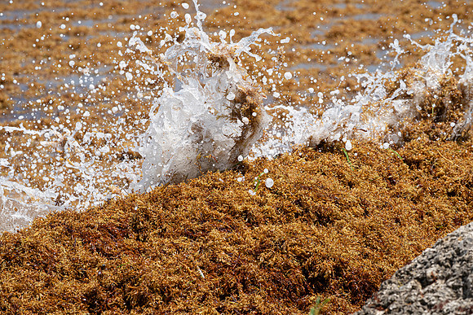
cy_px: 158
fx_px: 2786
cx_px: 236
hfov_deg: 9.7
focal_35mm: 212
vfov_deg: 6.5
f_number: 10
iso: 640
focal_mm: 212
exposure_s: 1/1250
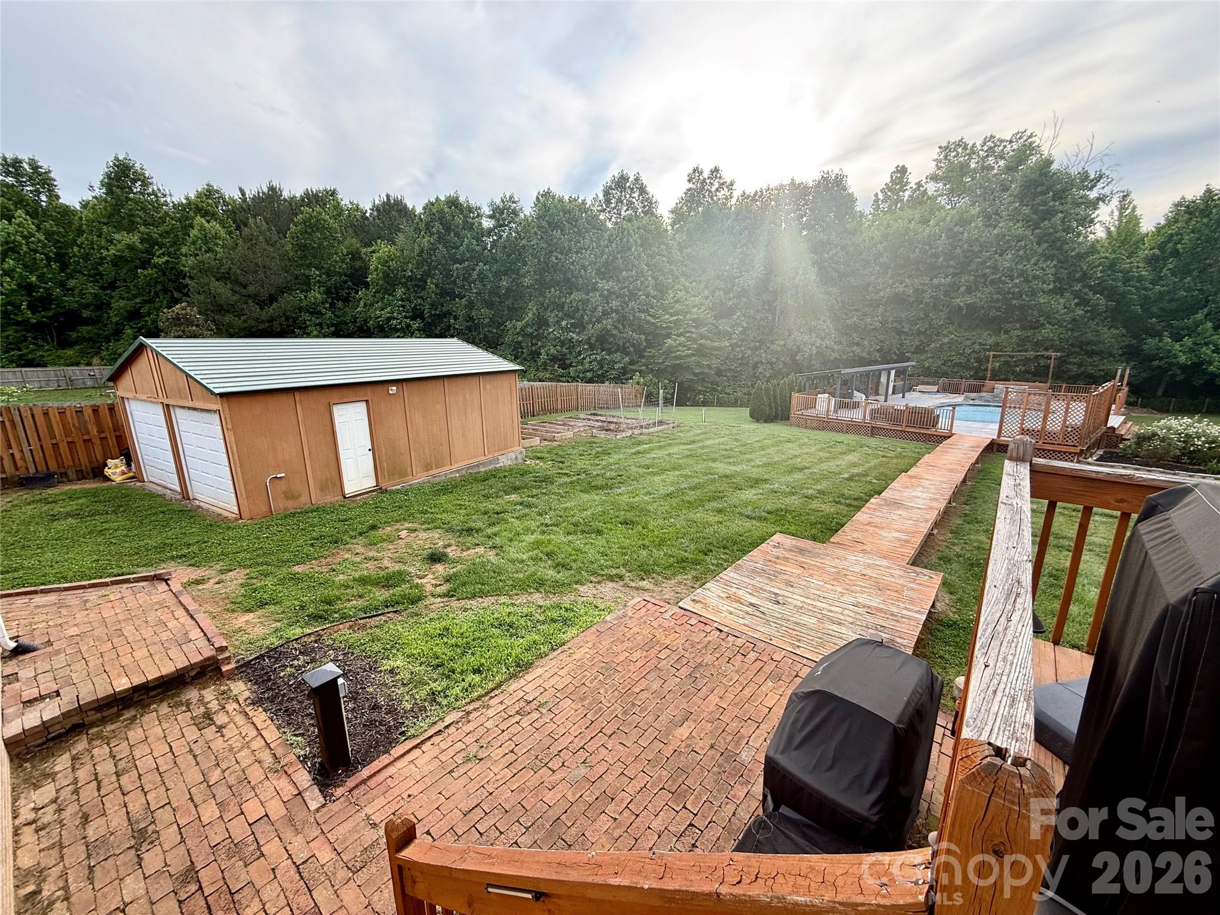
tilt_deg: -13.3
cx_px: 610
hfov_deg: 102.1
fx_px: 493
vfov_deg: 85.7
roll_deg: +0.9
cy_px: 458
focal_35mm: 14
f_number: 2.2
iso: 50
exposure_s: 1/205
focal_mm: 2.22
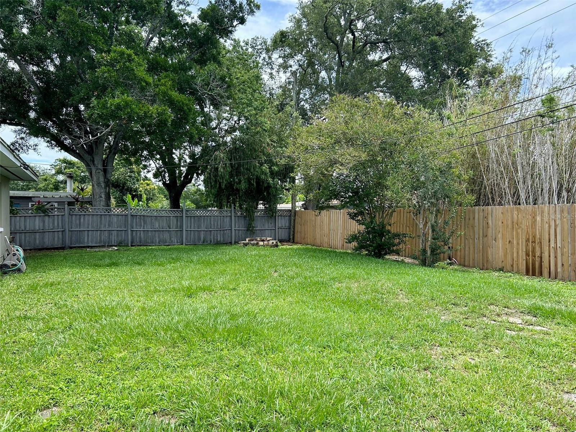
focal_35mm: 26
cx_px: 288
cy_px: 216
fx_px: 433
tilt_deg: -0.9
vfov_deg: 53.1
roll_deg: +0.0
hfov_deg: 67.3
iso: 50
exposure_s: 1/1209
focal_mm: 5.7
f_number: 1.5
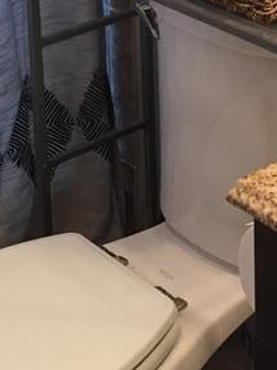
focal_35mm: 105
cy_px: -152
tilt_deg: -14.2
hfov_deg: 14.0
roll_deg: +1.4
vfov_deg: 17.2
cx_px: 238
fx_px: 1121
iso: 125
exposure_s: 1/30
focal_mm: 4.15
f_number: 2.2
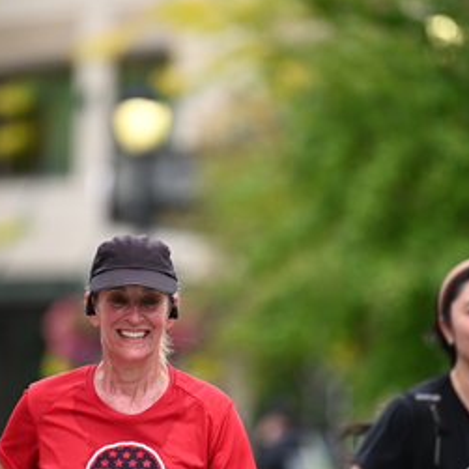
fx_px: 5702
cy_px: 335
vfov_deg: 4.7
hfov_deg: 4.7
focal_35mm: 372
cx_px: 149
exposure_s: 1/1600
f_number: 2.8
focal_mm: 200
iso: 640
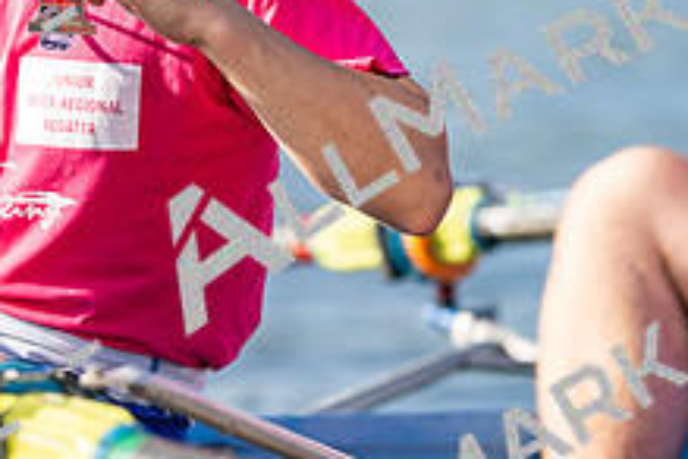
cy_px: 36
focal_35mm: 358
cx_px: -101
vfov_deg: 3.8
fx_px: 6841
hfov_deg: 5.7
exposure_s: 1/2500
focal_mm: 135
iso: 64
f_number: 1.8
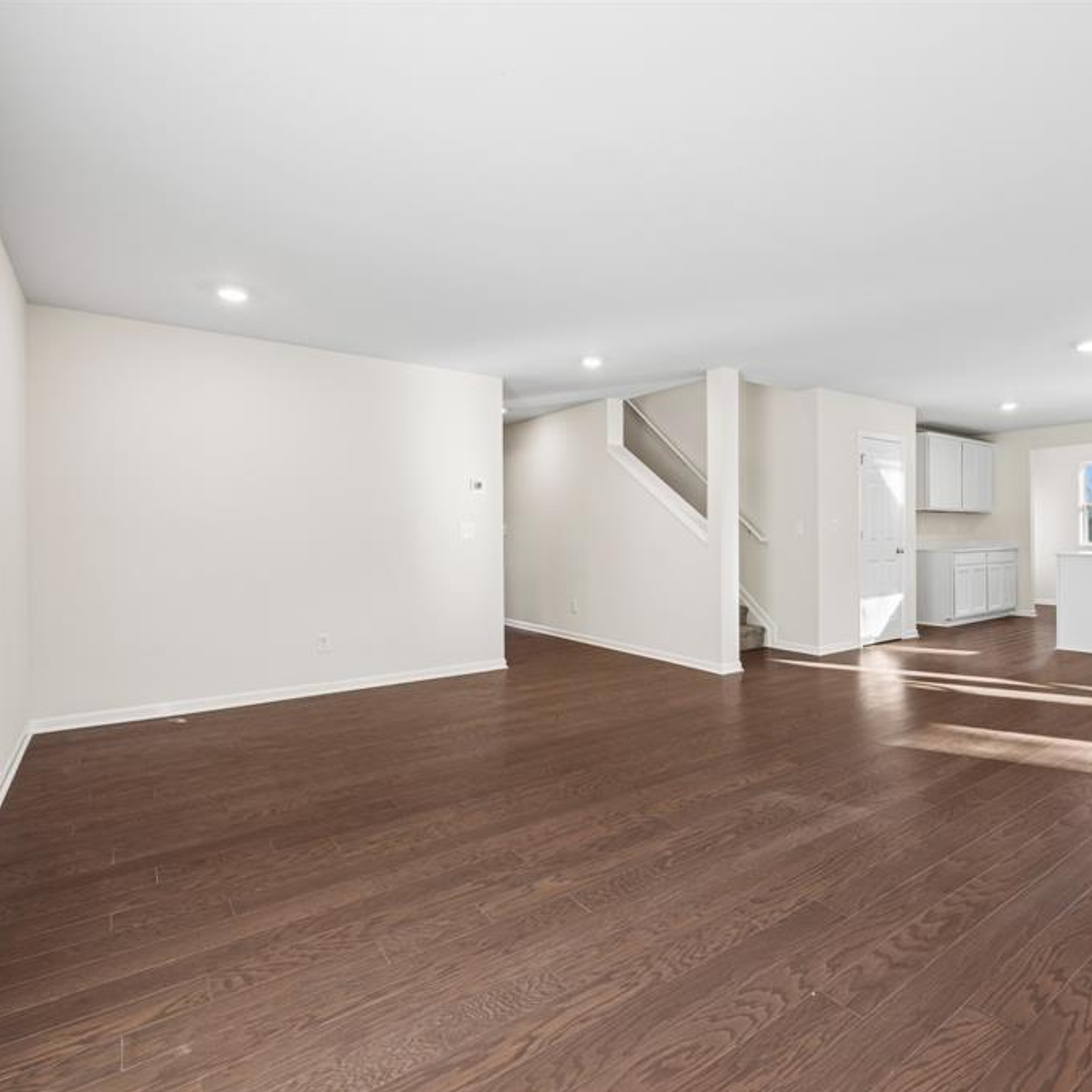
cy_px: 549
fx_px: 642
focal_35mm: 18
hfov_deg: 80.0
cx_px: 644
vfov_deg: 80.7
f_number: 9
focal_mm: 14
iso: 100
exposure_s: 1/1.25
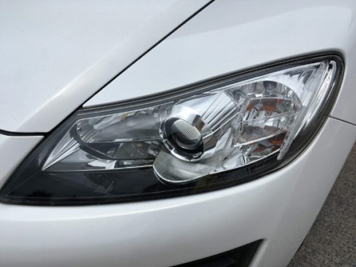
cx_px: 178
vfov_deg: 48.3
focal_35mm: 29
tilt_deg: -40.3
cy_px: 134
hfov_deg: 61.6
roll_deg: +1.5
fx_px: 298
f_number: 2.2
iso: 25
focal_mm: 4.15
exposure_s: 1/3497
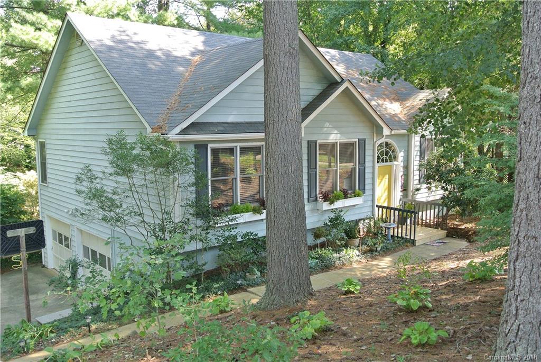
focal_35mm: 32
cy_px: 181
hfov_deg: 58.7
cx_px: 270
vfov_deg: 41.2
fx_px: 481
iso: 200
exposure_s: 1/60
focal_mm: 12.2
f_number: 4.5
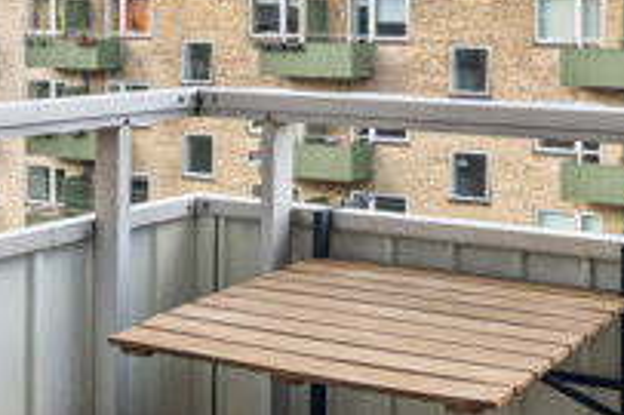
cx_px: 575
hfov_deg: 30.4
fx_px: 1091
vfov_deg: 21.0
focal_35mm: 63
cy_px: 20
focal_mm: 16
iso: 125
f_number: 9
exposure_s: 1/100
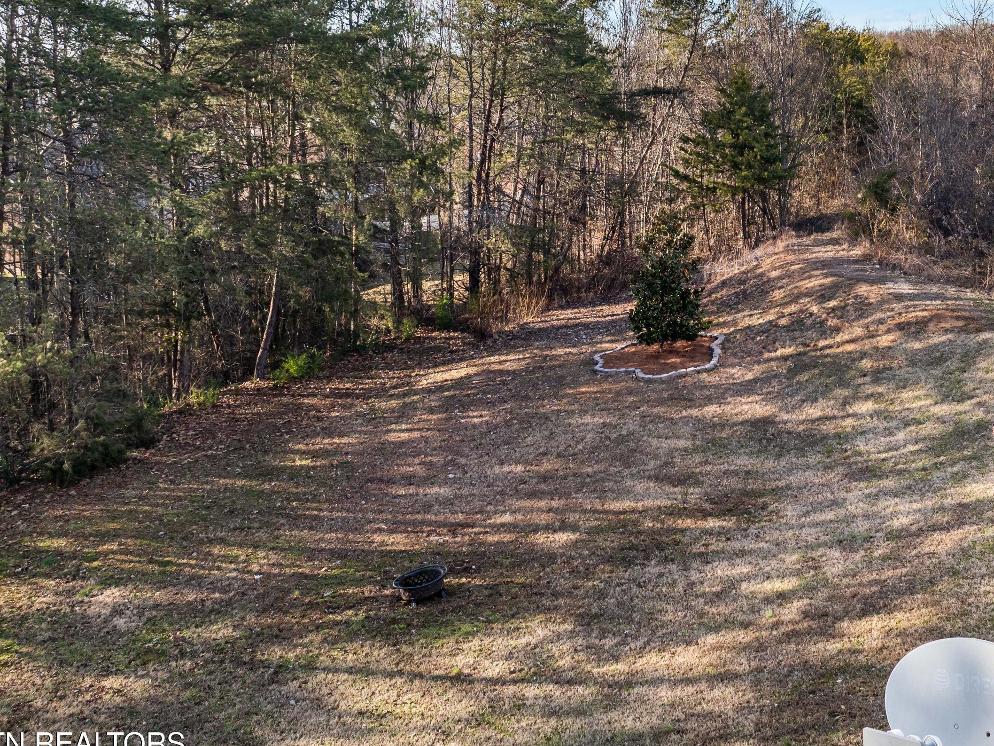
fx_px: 976
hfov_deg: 52.8
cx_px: 670
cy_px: 263
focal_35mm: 34
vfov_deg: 41.4
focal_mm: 12.29
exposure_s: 1/80
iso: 240
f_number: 2.8
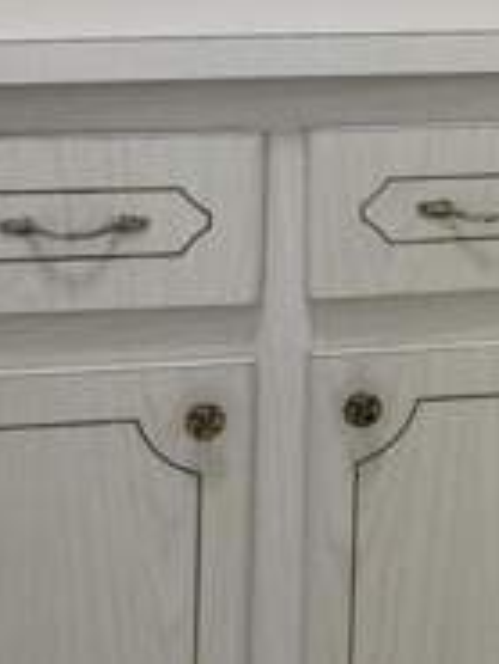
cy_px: -75
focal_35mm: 138
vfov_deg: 14.0
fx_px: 2649
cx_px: 801
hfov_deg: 10.3
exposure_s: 1/120
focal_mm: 6.76
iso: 100
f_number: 1.78
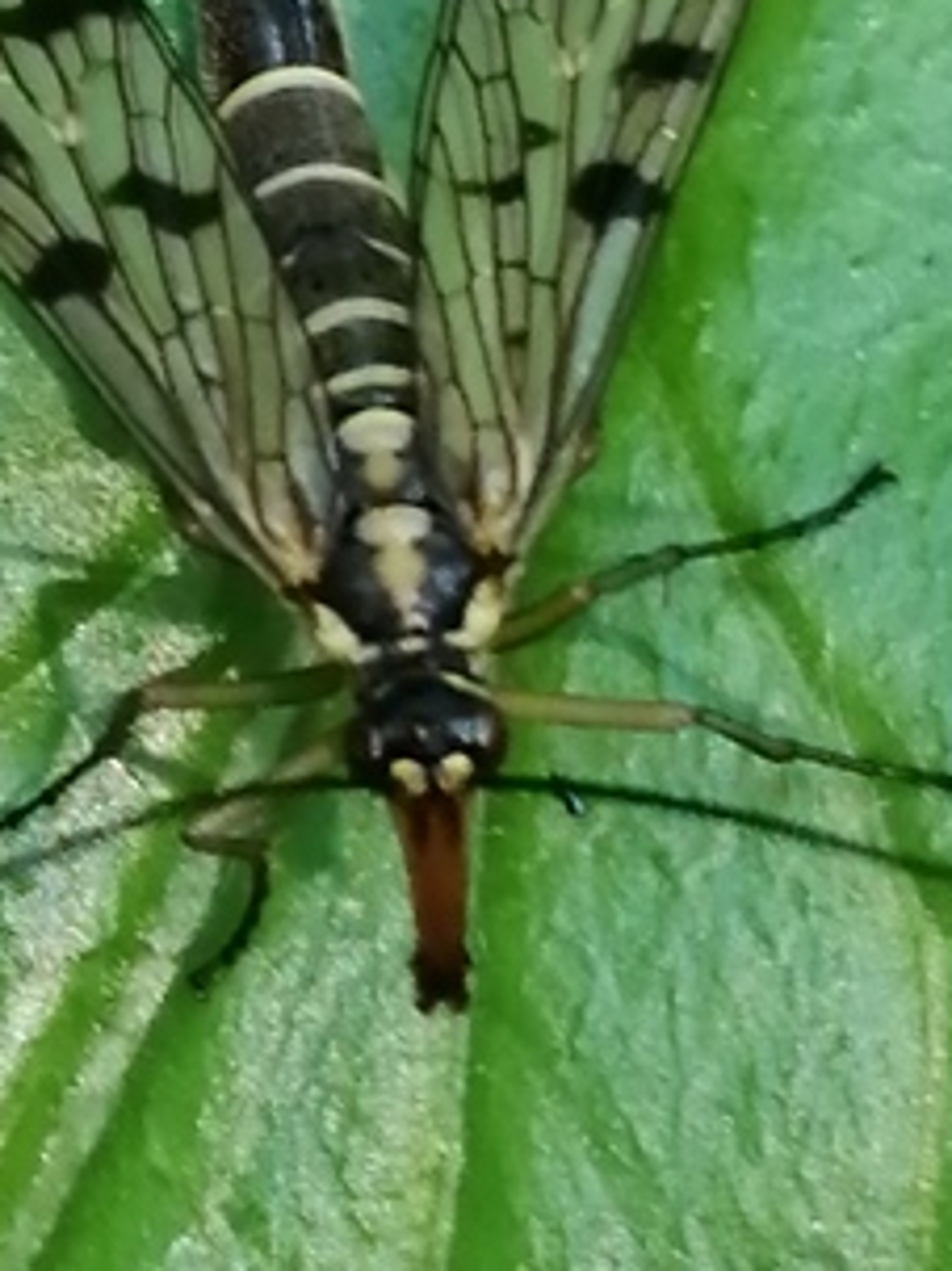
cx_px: 210
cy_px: 172
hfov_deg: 6.7
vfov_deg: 9.0
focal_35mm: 220
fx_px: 8073
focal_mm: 3.46
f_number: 1.8
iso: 80
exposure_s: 1/180
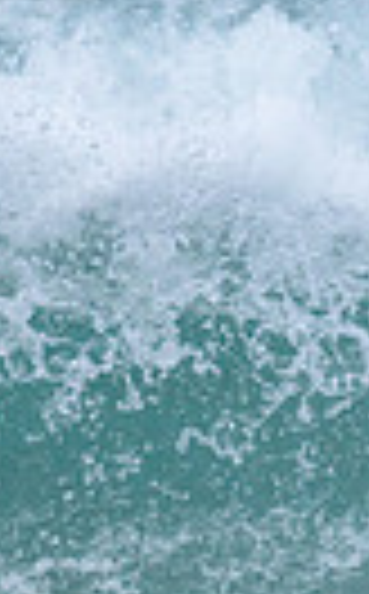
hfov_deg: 0.5
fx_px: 40806
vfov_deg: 0.8
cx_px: 1278
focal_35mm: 2525
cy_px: 128
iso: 1400
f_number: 11
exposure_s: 1/2000
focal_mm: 550
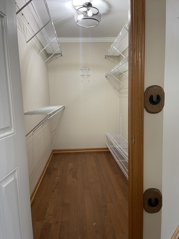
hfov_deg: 54.9
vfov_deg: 69.4
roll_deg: +0.8
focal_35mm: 25
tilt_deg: -7.3
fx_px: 172
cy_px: 120
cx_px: 90
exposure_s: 1/60
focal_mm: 5.1
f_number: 1.6
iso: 125
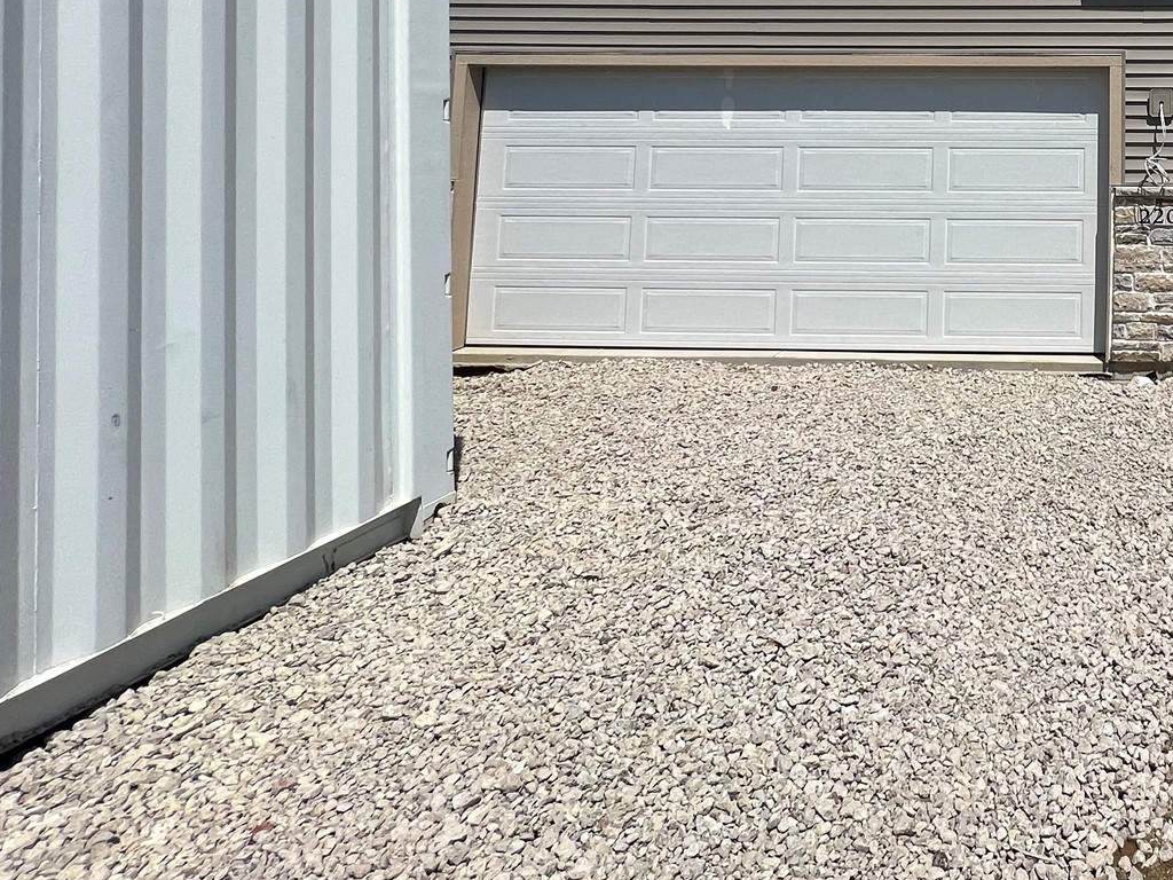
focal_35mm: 26
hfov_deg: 54.2
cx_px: 1146
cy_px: 115
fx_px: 881
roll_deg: -0.6
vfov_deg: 48.4
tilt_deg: +5.0
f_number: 1.8
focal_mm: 1.57
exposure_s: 1/3922
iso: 32
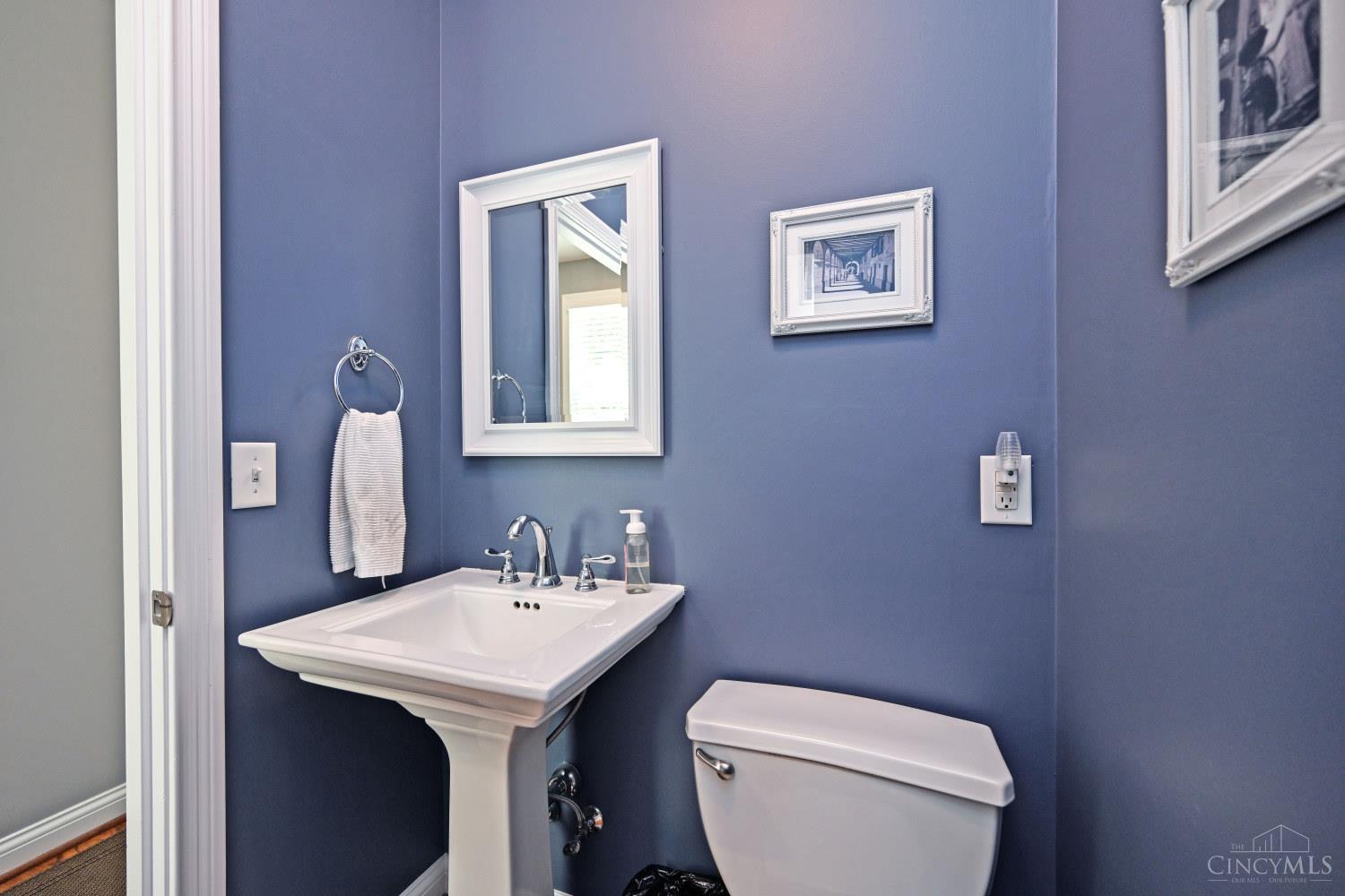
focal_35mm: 14
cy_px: 448
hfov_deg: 104.3
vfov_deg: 81.2
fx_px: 523
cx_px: 672
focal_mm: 14
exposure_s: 1/60
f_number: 4
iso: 450
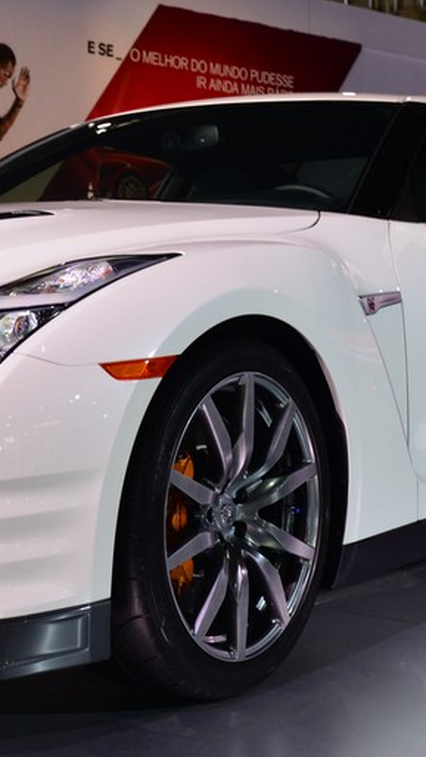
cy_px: 273
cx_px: 22
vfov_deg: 28.8
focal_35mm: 73
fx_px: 1466
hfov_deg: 16.3
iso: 800
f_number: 5.6
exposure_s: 1/20
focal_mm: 35
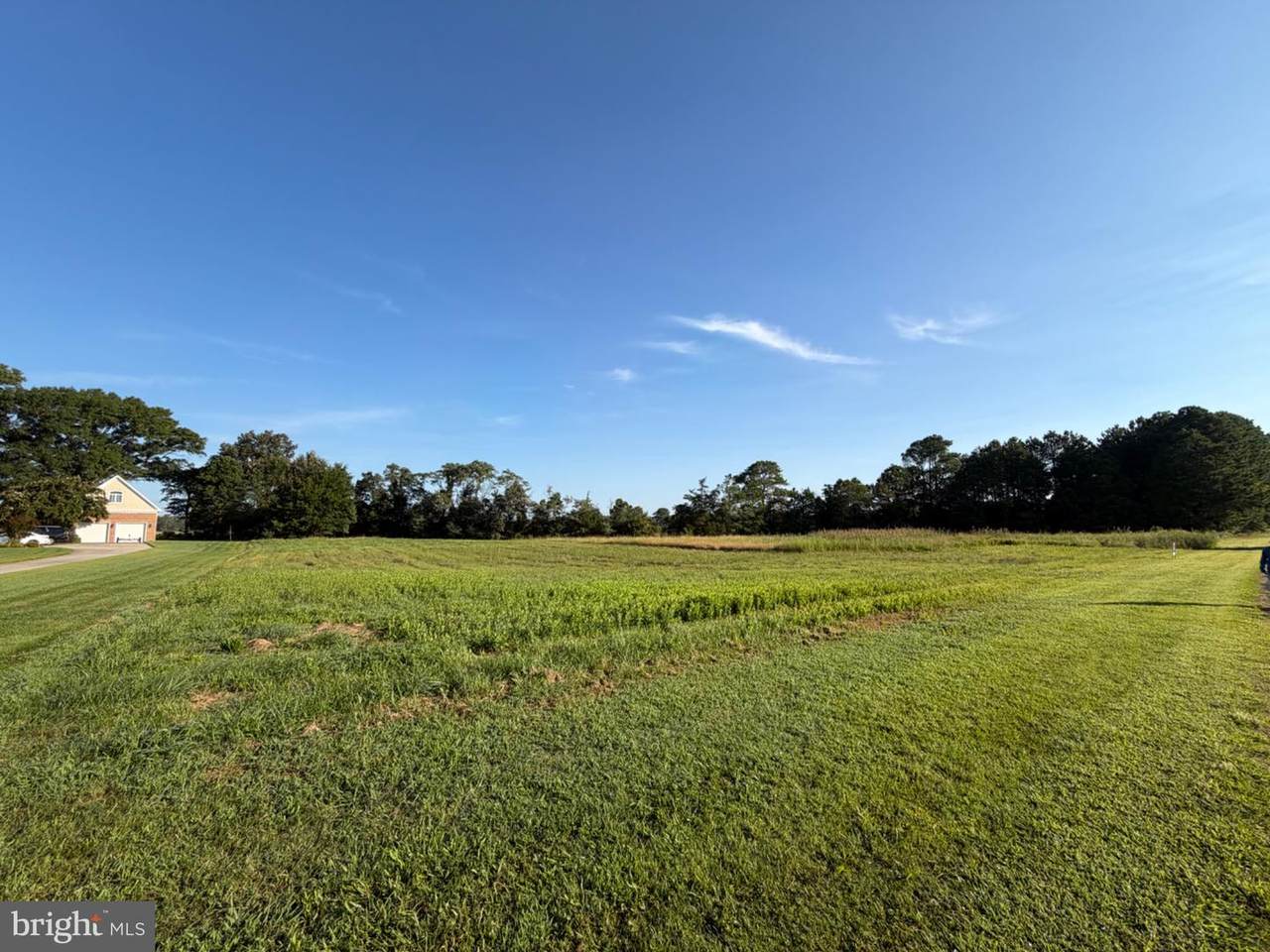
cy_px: 476
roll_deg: +0.2
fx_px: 514
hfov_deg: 102.1
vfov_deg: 85.7
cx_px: 635
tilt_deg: +5.7
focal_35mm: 14
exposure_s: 1/770
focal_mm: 2.22
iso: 25
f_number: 2.2
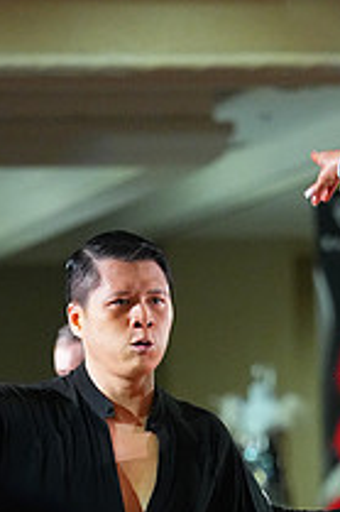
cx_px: 278
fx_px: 7776
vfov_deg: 3.8
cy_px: 703
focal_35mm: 548
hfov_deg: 2.5
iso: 8000
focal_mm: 197
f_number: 4.5
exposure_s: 1/400
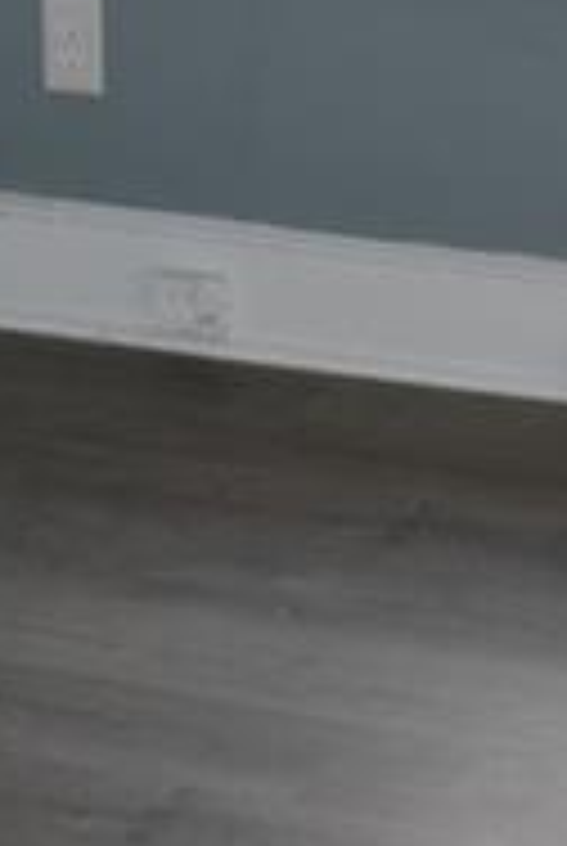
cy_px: -652
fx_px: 3742
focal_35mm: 159
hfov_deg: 8.6
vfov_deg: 11.9
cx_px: 522
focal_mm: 26
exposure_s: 1/125
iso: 250
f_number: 4.2
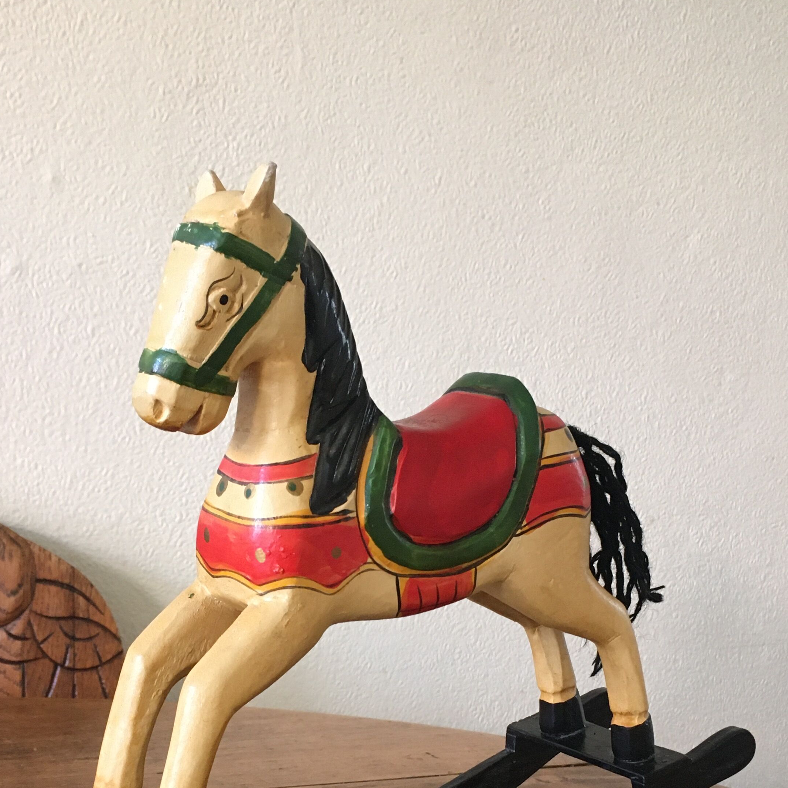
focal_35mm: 48
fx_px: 1236
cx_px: 369
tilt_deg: -10.1
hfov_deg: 35.3
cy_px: 605
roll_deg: -2.7
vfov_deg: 34.5
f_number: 2.2
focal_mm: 4.15
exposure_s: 1/33
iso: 200
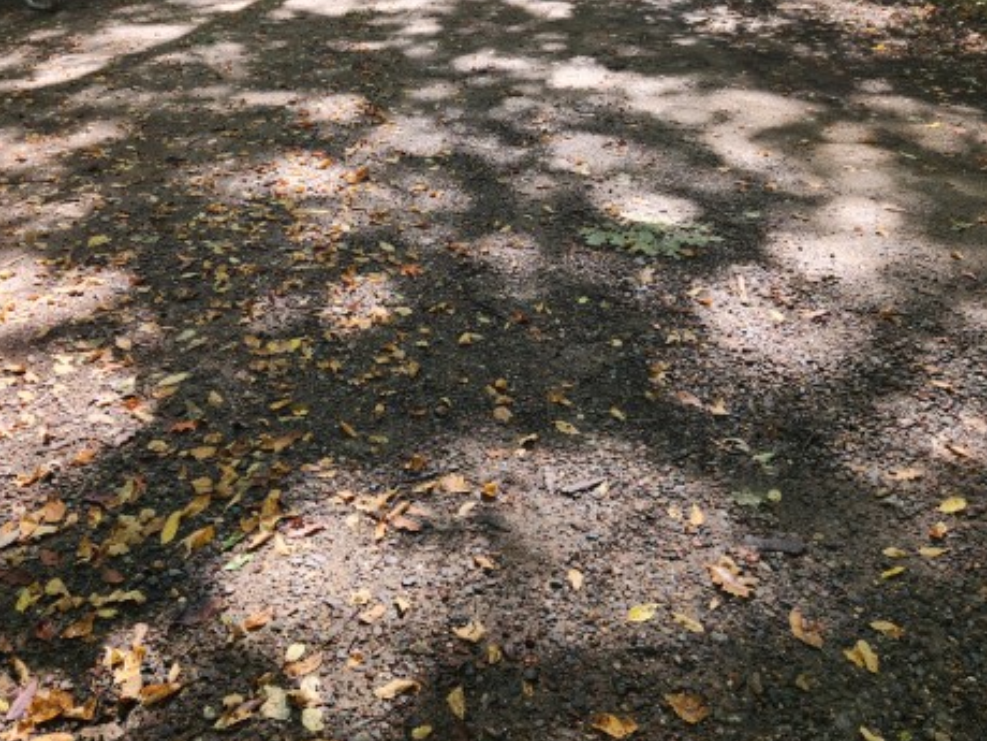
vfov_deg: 43.9
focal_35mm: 32
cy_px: 294
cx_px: 403
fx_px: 912
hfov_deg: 56.5
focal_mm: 5.4
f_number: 1.8
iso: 40
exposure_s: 1/180
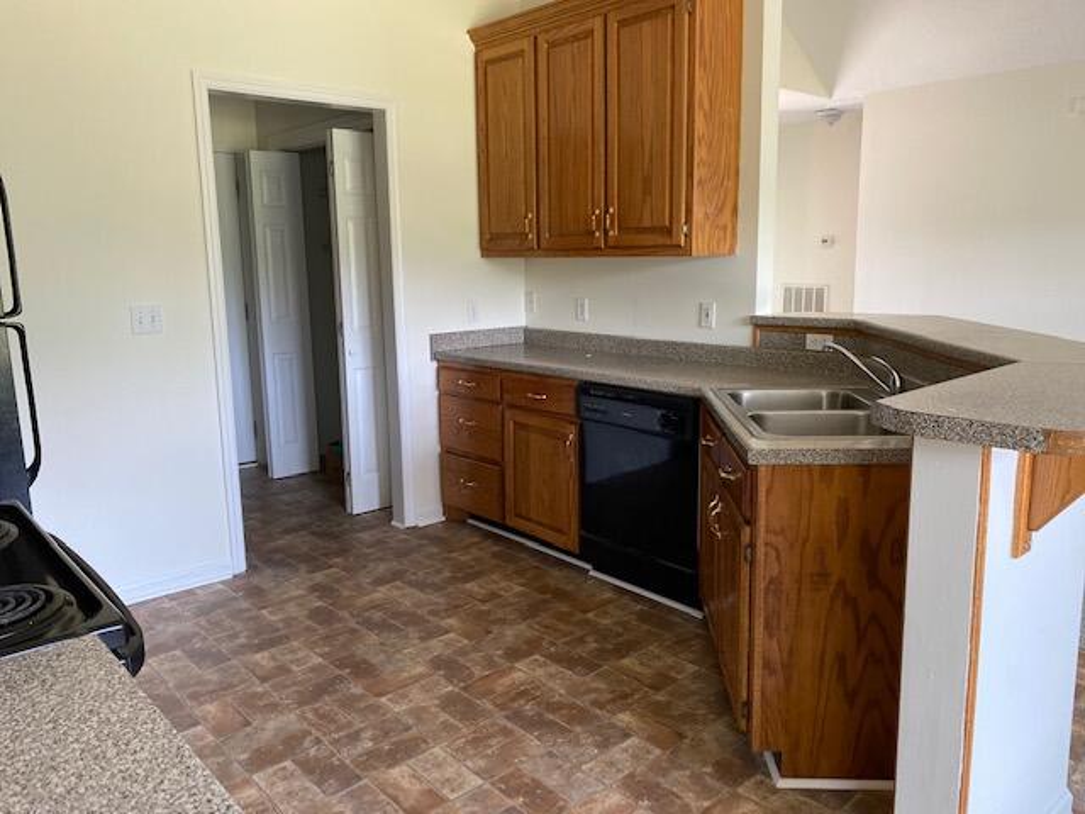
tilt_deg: -9.3
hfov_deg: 67.3
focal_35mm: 26
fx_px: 815
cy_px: 407
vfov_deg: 53.1
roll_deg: +0.2
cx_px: 542
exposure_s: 1/60
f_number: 1.8
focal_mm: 4.25
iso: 160
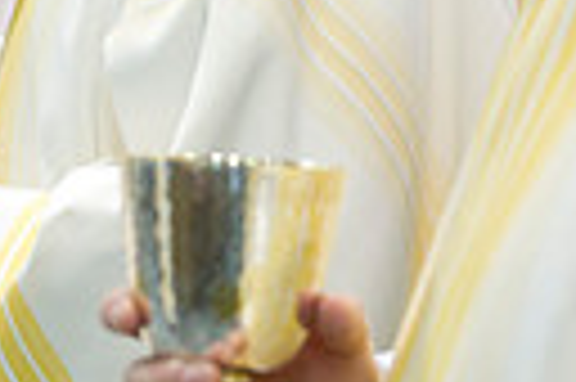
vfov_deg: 2.8
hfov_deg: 4.2
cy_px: -211
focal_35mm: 497
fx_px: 7942
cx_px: 122
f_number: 2.8
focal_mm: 110
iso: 2000
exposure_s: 1/80
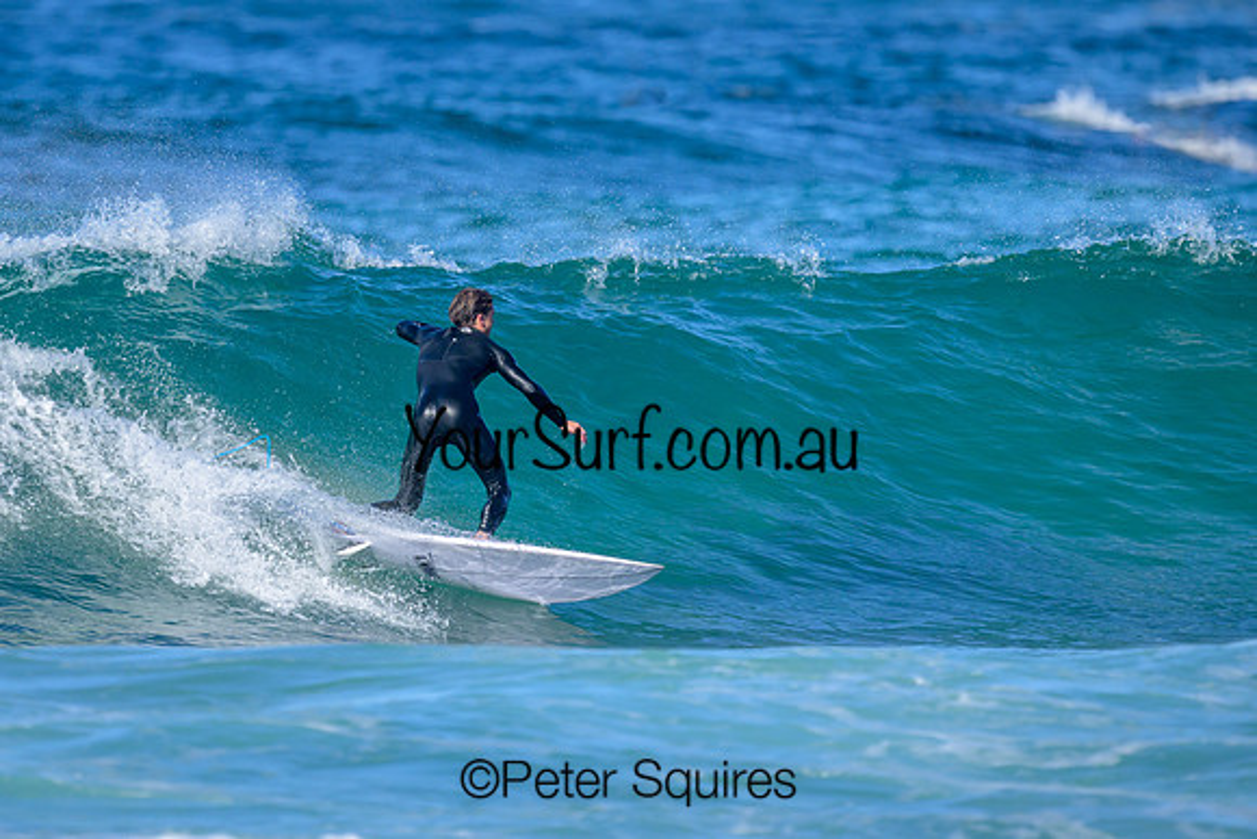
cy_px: 386
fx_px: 38364
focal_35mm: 1099
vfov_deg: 1.3
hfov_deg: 1.9
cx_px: 394
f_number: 6.3
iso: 360
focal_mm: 800
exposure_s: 1/2000
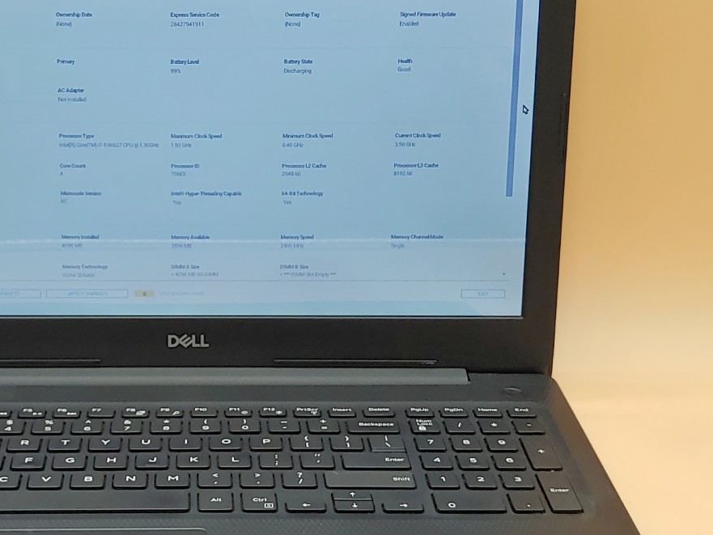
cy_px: 287
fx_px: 1380
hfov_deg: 28.6
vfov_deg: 21.9
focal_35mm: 67
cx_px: 182
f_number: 1.8
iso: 50
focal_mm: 4.36
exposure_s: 1/100
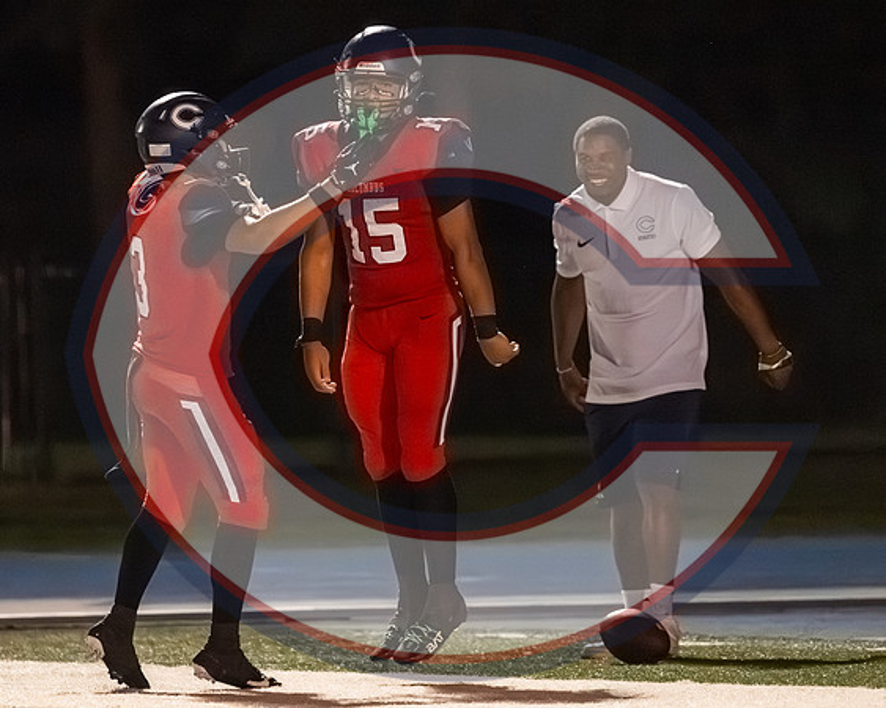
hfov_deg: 3.0
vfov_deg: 2.4
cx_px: 210
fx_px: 17091
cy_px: 314
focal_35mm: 652
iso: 25600
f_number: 4.5
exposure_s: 1/1600
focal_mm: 400
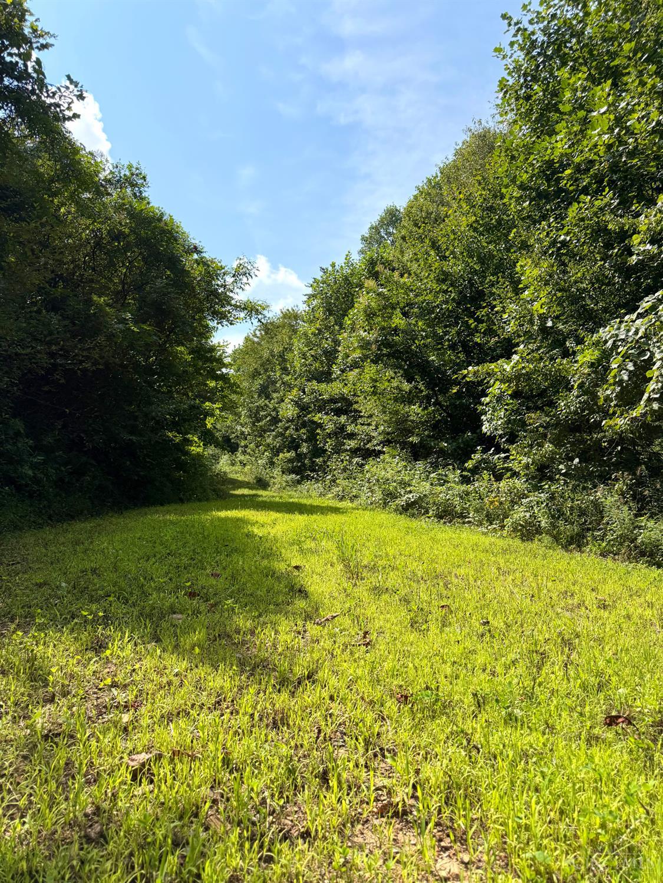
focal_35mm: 24
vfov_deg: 71.6
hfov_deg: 56.8
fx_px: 613
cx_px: 332
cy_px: 442
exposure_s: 1/4975
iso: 100
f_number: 1.78
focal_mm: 6.76
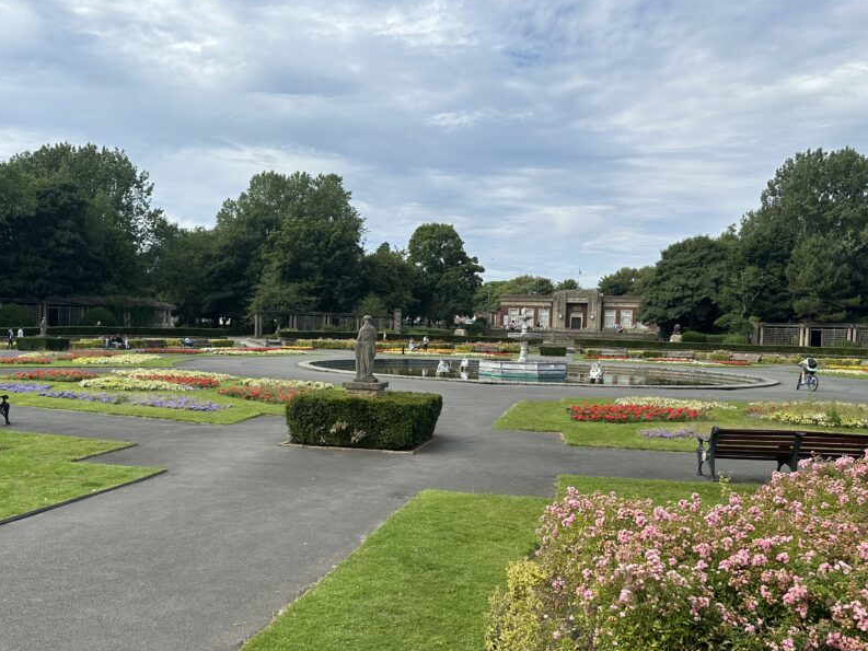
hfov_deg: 58.2
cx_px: 386
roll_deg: -1.8
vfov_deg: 45.3
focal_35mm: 31
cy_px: 372
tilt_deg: -3.6
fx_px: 777
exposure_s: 1/4184
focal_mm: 6.86
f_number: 1.78
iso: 80
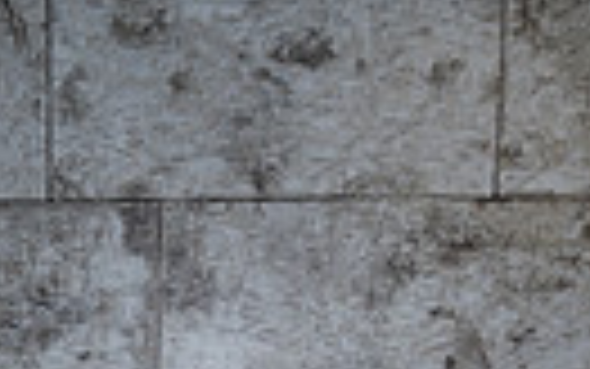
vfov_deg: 10.8
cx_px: 77
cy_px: 963
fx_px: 1576
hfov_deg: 20.8
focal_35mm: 98
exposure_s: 1/125
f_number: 5.6
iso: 100
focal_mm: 28
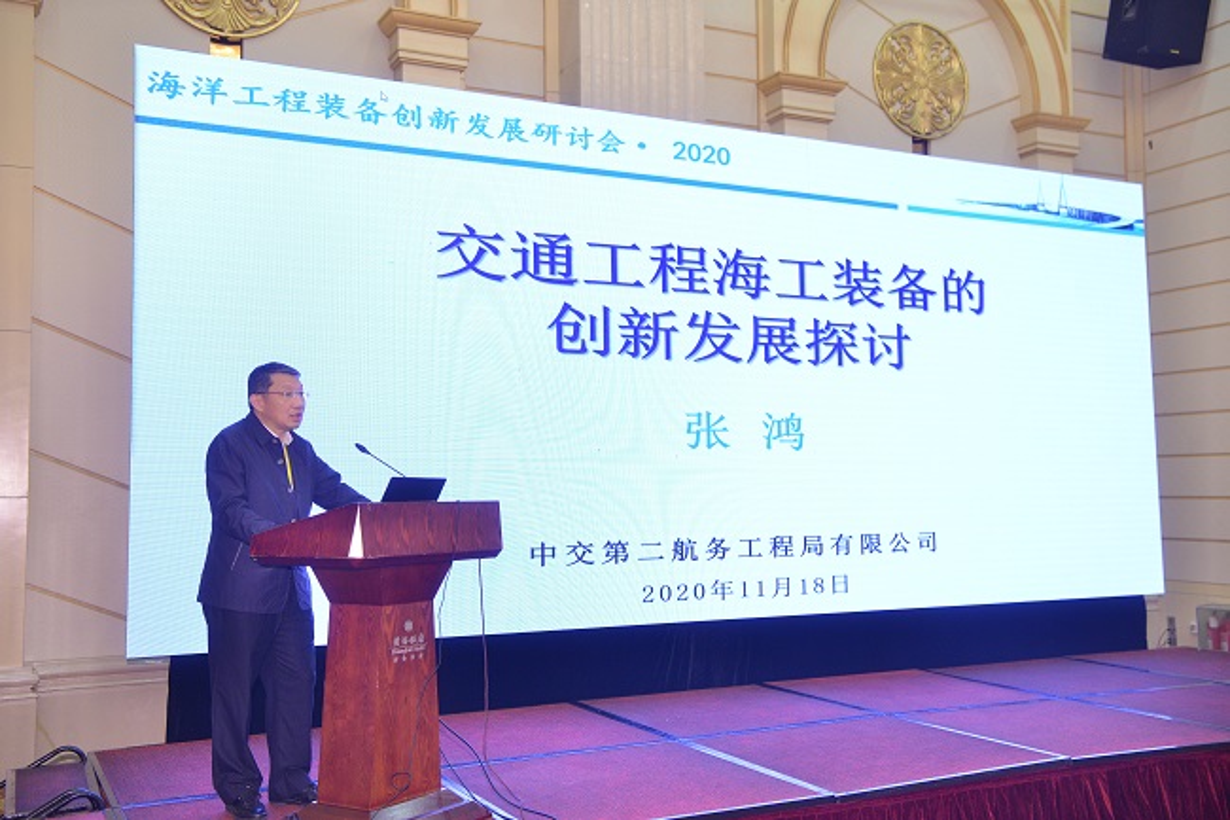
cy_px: 410
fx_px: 1298
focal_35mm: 38
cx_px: 615
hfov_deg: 50.7
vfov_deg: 35.0
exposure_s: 1/160
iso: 1600
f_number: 4.5
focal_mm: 38
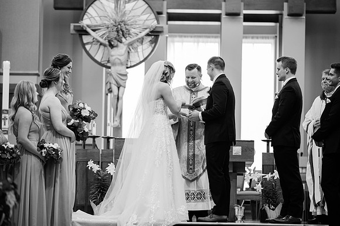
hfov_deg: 16.8
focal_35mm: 122
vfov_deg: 11.2
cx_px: 170
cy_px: 113
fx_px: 1152
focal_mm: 122
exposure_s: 1/250
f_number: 2.8
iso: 1000
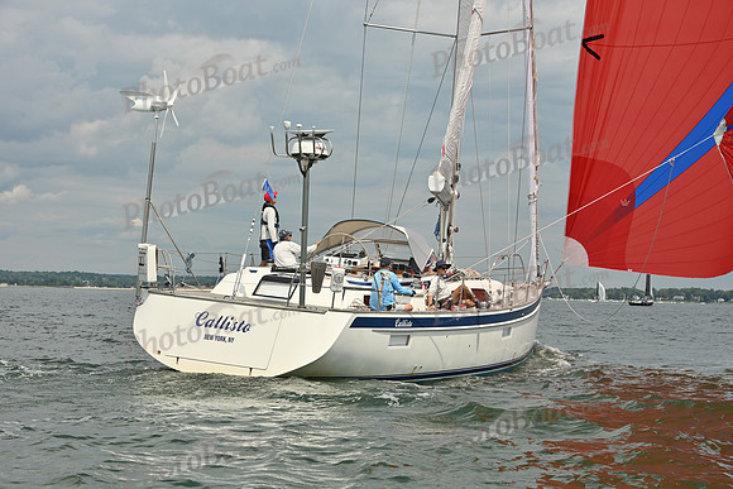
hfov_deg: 28.8
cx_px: 366
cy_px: 244
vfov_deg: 19.5
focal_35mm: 70
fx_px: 1426
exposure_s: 1/1250
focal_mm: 70
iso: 320
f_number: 11
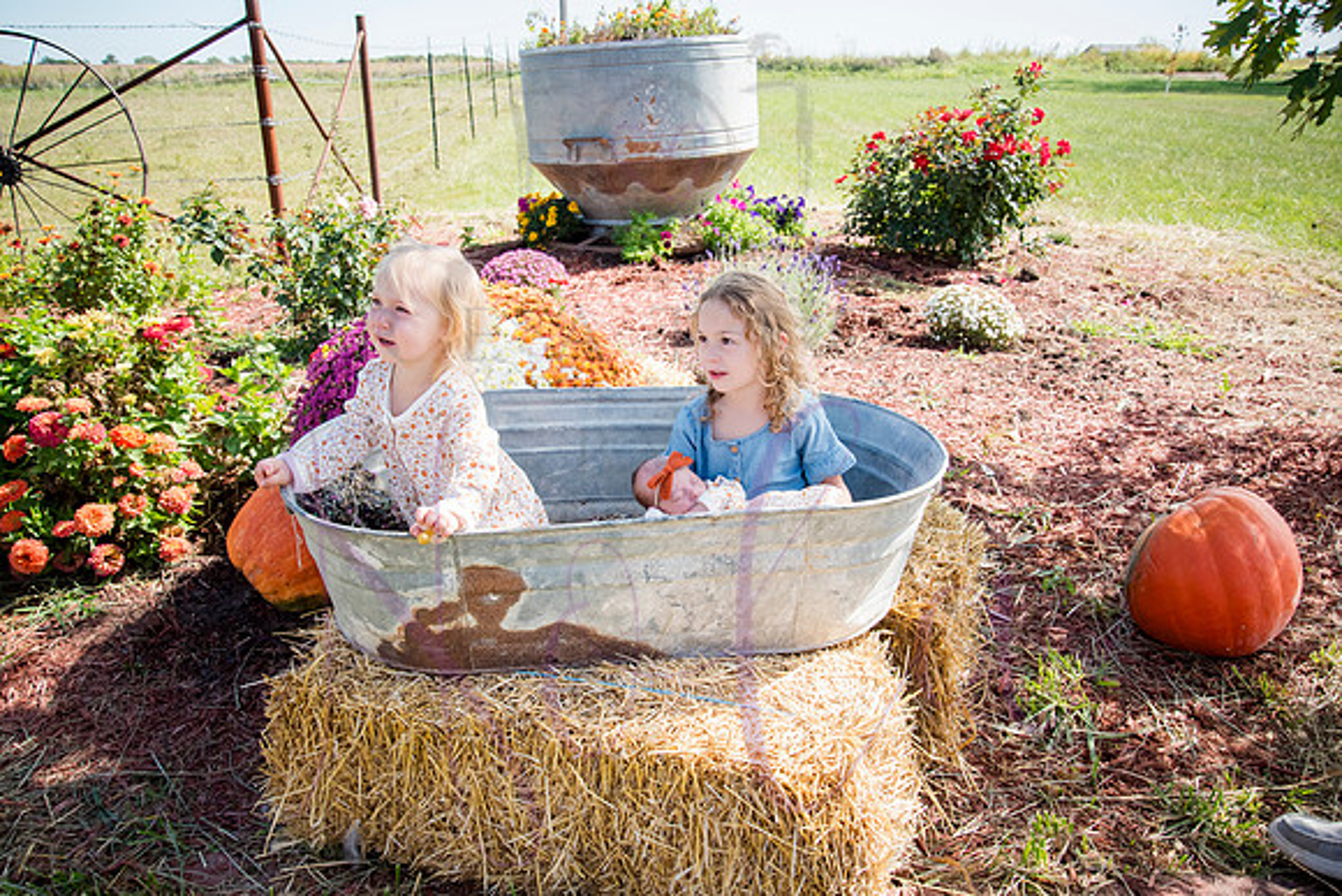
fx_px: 1081
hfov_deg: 63.6
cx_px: 671
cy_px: 448
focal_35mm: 29
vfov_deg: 45.0
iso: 400
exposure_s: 1/500
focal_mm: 29
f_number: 7.1
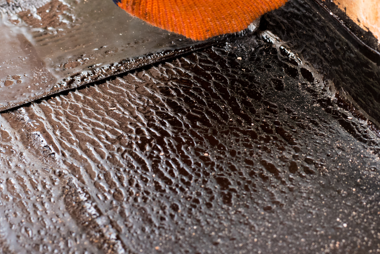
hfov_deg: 20.4
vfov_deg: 13.6
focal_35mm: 100
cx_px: 193
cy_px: 19
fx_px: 1056
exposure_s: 1/200
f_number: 5.6
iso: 1100
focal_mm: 50
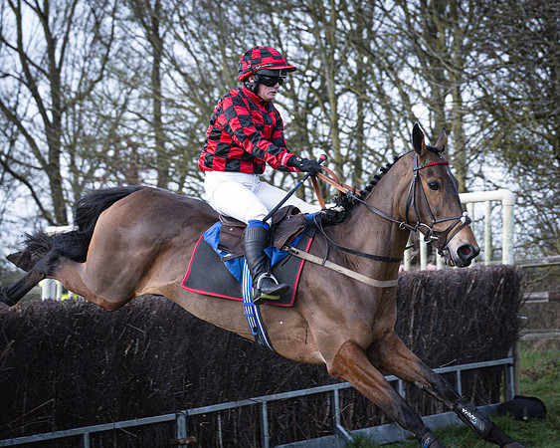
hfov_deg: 16.2
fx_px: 1960
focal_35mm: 118
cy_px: 224
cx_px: 330
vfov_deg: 13.0
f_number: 4
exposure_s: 1/1000
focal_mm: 70
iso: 400
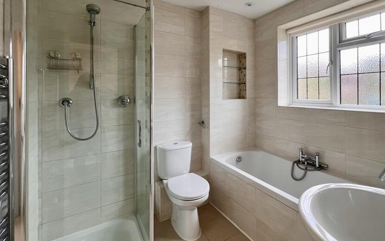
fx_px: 178
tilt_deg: +0.3
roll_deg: +0.6
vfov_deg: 67.2
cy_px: 93
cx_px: 226
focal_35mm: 17
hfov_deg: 93.4
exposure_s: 1/100
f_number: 1.8
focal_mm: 1.57
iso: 160
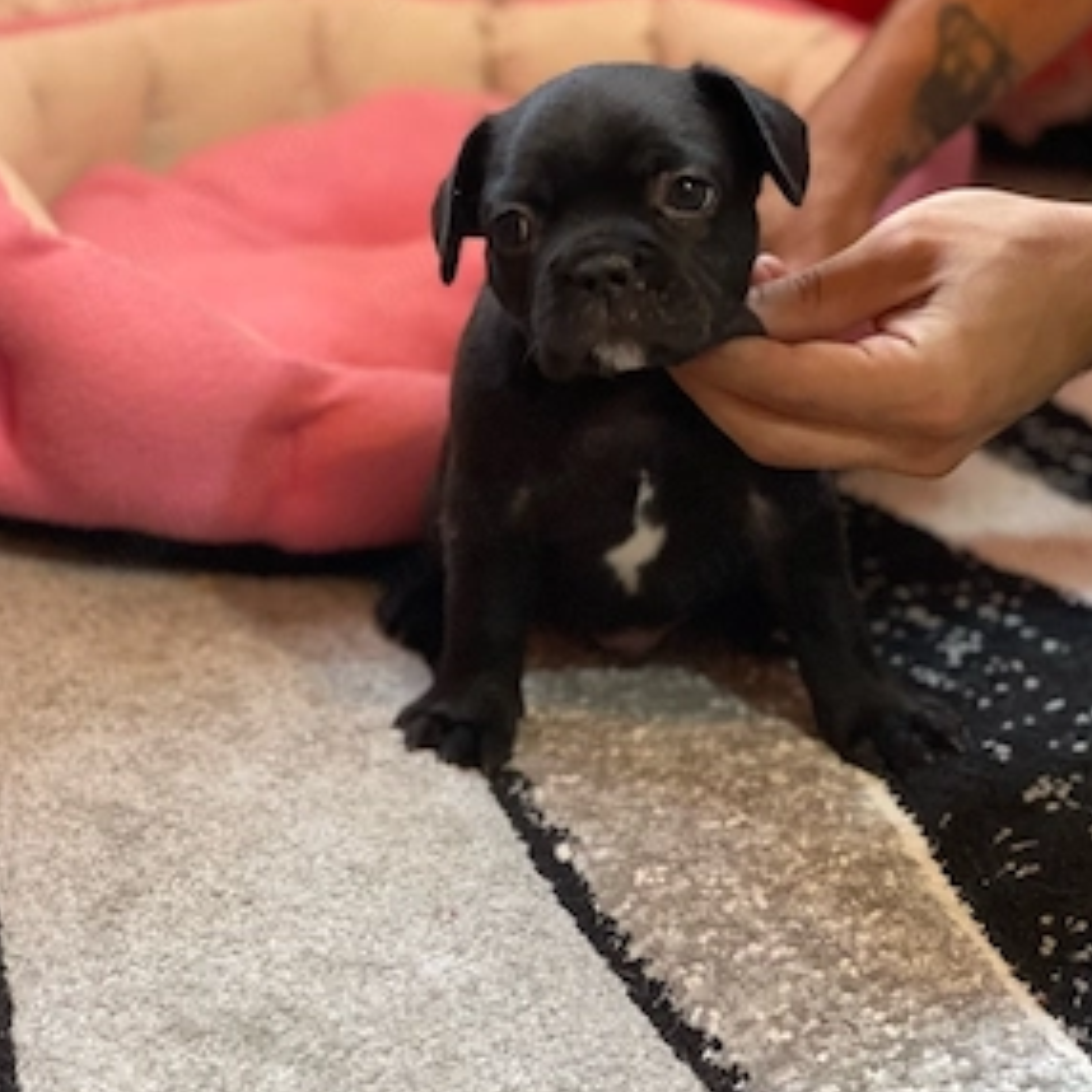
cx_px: 565
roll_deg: -0.6
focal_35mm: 79
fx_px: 2820
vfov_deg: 21.9
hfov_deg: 21.9
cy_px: 561
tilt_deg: -23.4
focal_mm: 7.5
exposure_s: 1/20
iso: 400
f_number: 2.2
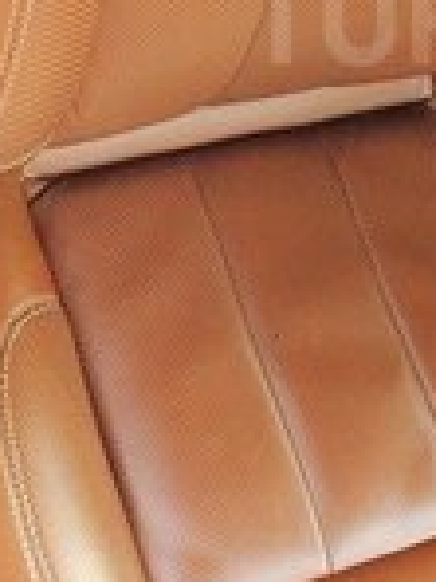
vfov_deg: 19.7
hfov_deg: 14.7
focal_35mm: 97
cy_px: 20
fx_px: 1629
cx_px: 550
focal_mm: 4.15
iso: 40
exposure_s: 1/50
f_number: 2.2
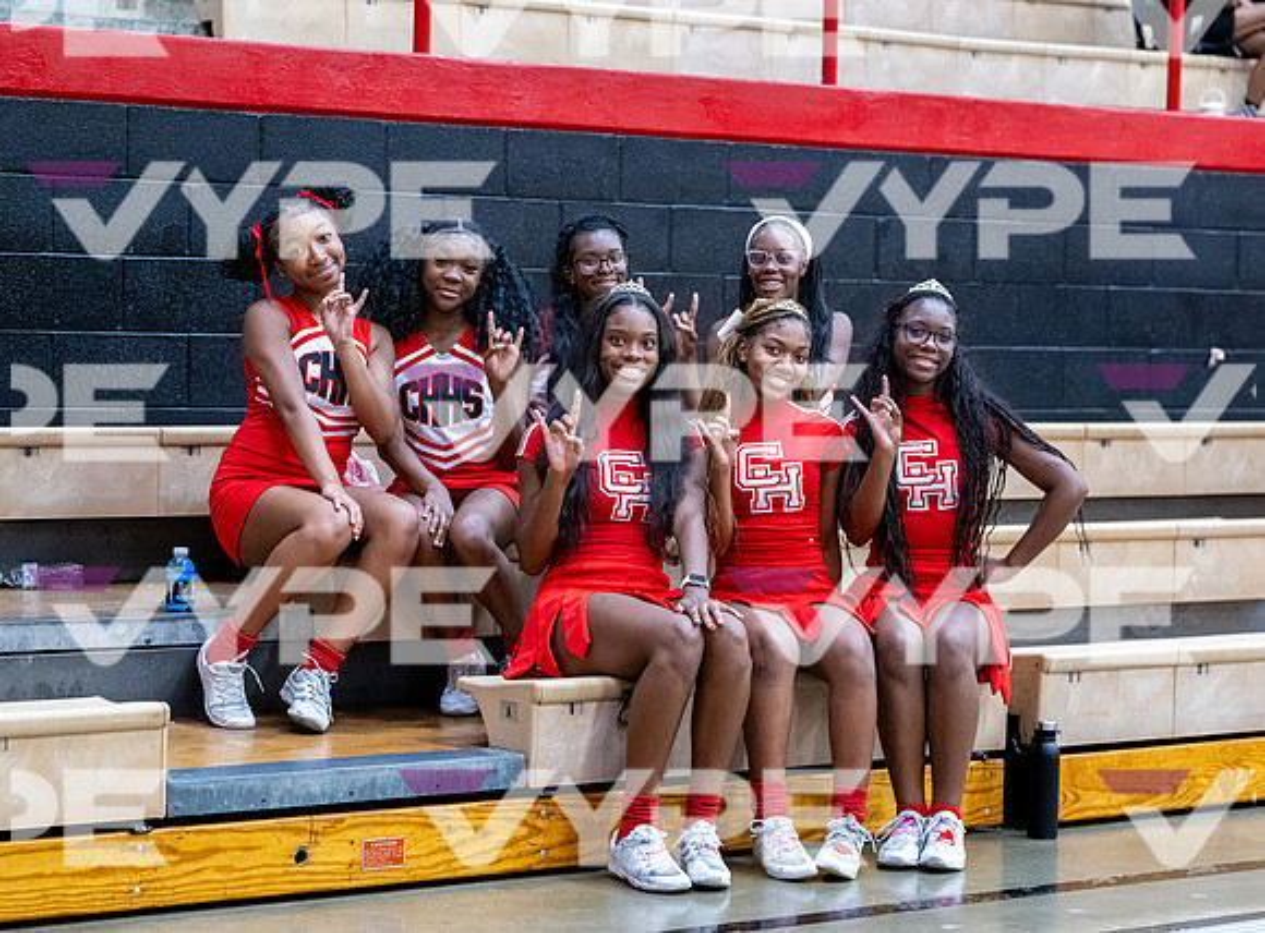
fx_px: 3371
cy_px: 475
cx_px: 620
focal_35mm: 93
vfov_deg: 15.8
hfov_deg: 21.3
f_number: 3.5
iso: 10000
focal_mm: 85
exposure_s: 1/500
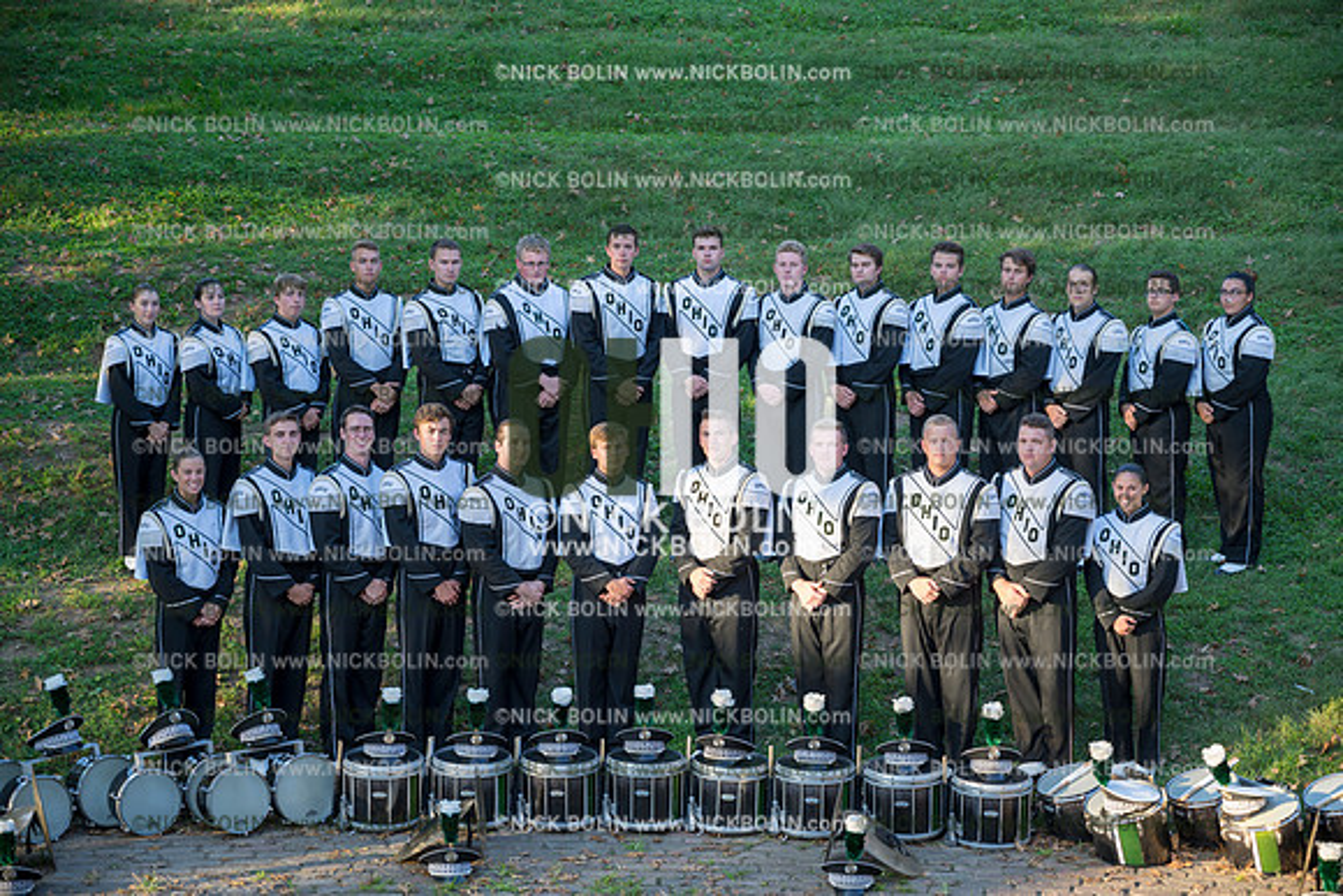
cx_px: 672
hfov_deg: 29.2
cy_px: 448
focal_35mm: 69
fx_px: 2575
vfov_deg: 19.7
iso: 125
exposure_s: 1/160
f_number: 4
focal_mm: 69
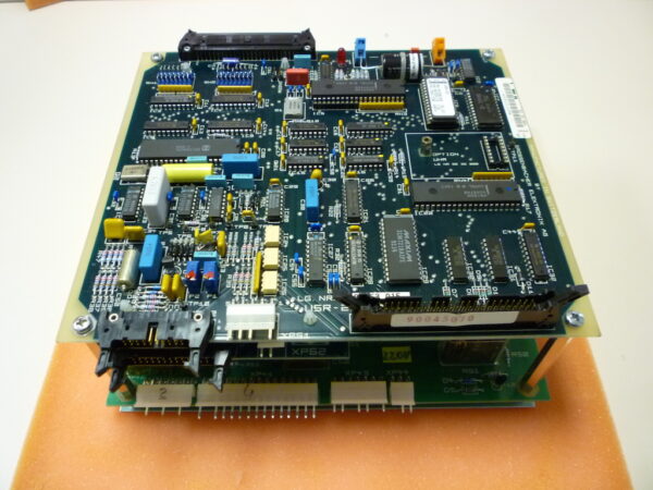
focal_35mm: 29
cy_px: 245
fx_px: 547
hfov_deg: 61.7
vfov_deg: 48.2
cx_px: 326
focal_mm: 5.2
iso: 400
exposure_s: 1/13
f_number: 3.3
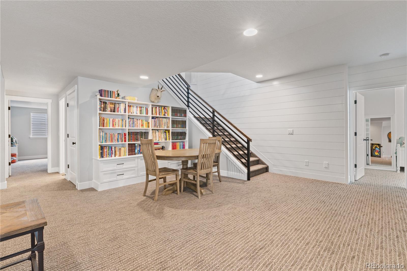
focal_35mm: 16
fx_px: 183
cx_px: 204
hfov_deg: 96.0
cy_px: 136
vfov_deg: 73.0
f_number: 8
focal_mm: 10.8
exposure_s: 2.5
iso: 250
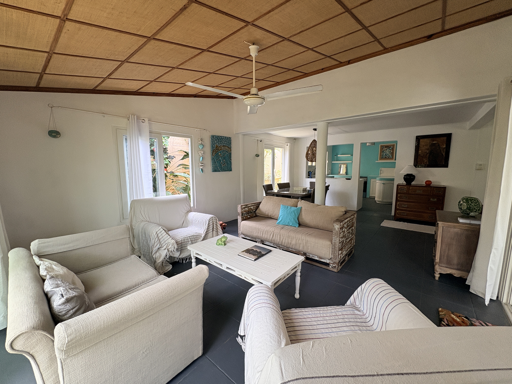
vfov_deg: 85.7
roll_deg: +0.7
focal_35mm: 14
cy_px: 192
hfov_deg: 102.1
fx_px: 207
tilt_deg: -6.8
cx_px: 256
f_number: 2.2
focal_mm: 2.22
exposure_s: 1/99
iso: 80
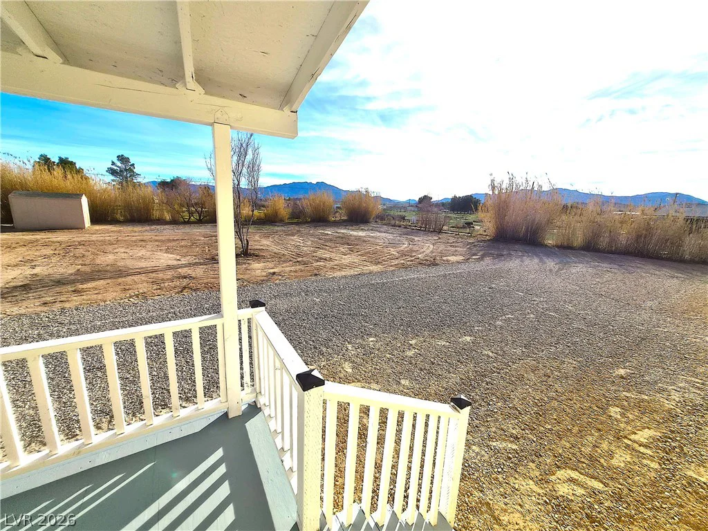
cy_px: 266
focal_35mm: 13
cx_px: 354
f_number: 2.2
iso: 25
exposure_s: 1/3168
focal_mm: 1.7
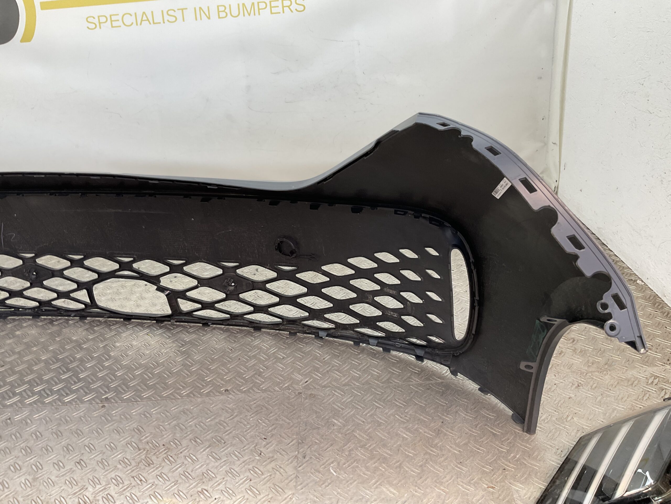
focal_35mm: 29
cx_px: 336
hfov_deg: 61.7
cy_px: 252
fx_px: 562
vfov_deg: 48.2
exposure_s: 1/120
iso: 32
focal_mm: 3
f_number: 1.8
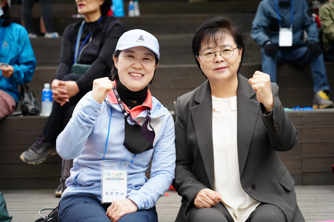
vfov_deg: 17.5
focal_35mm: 78
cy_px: 111
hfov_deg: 26.0
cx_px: 167
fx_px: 724
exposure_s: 1/200
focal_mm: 78
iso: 400
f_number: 4
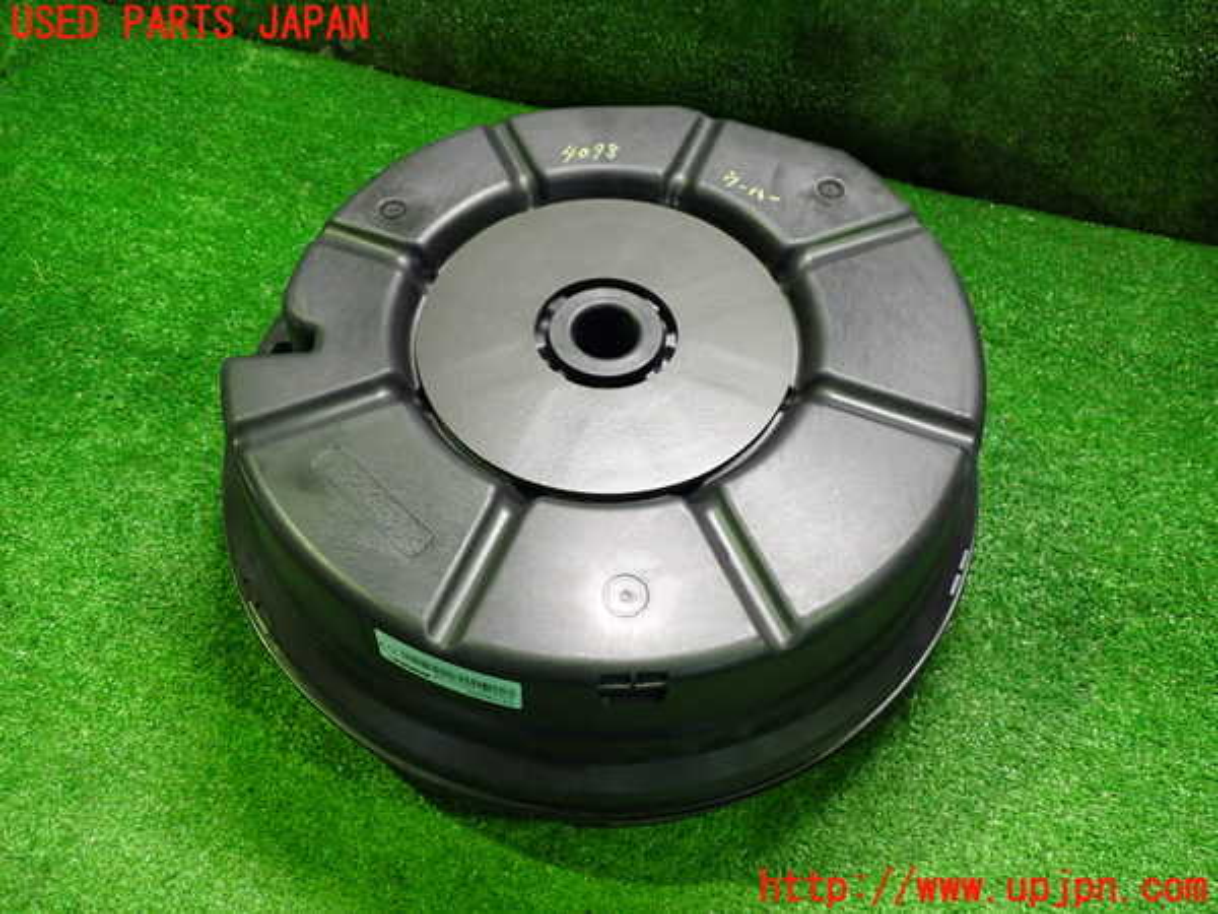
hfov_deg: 60.0
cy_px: 457
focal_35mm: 30
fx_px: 1056
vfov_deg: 46.8
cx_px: 609
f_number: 2.3
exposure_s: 1/30
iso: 640
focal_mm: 5.4
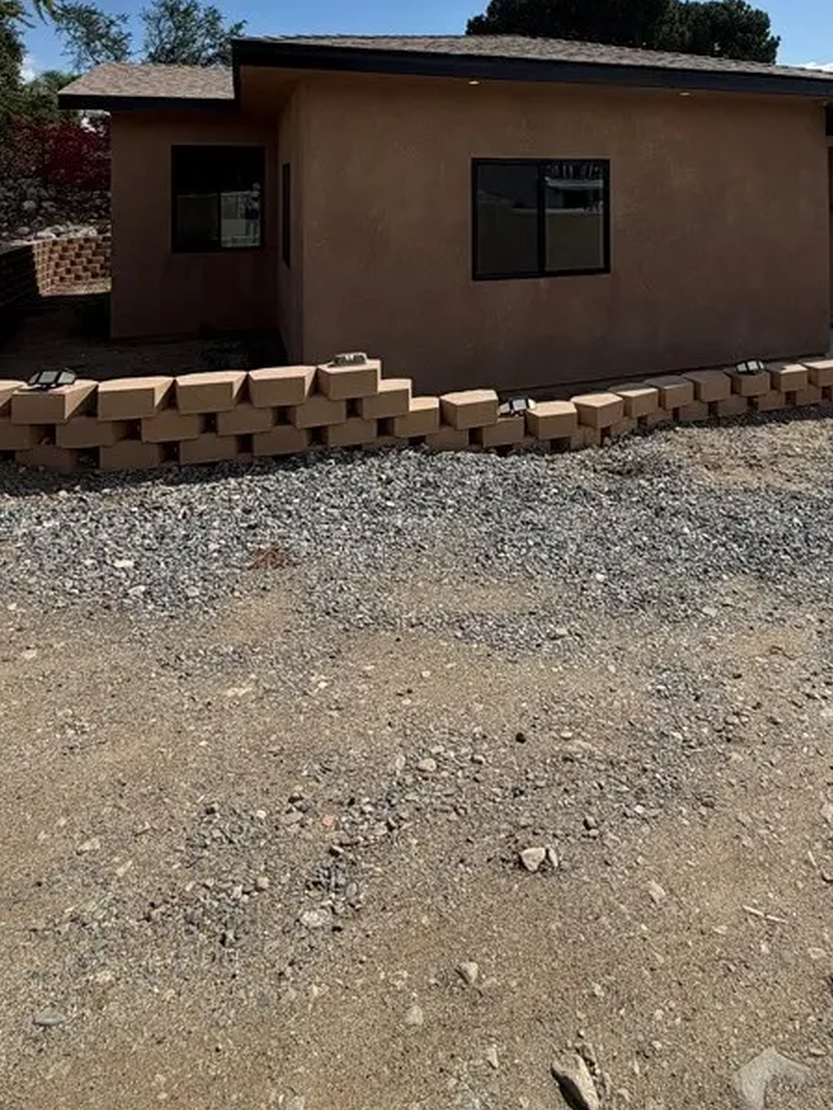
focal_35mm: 24
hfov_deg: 55.5
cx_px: 565
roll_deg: -0.5
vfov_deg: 63.3
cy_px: 175
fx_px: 770
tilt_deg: +1.0
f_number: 2.2
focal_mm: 2.22
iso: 20
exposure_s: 1/1339
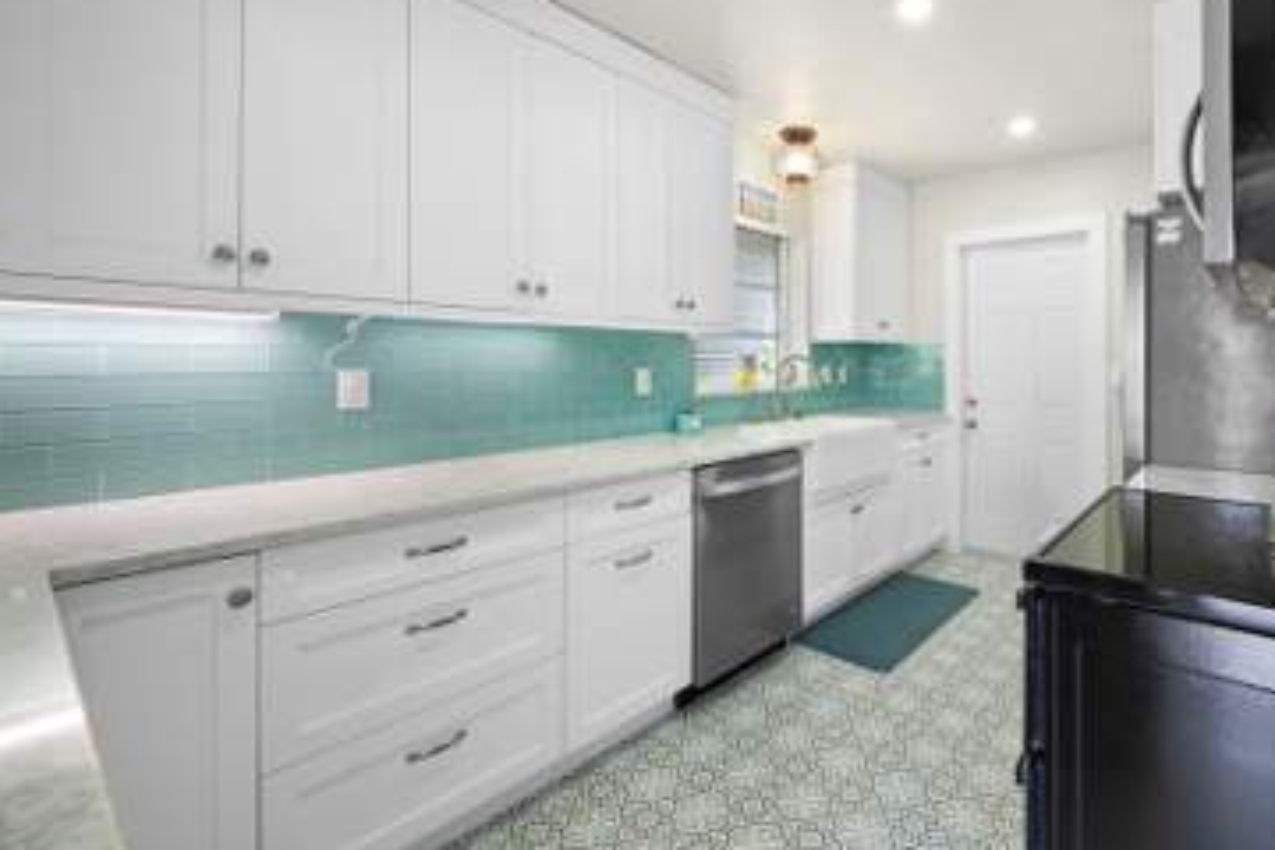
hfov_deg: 94.2
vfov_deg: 73.4
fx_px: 567
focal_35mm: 16
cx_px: 818
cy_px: 372
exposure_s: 1/25
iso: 2000
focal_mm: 12
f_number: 11
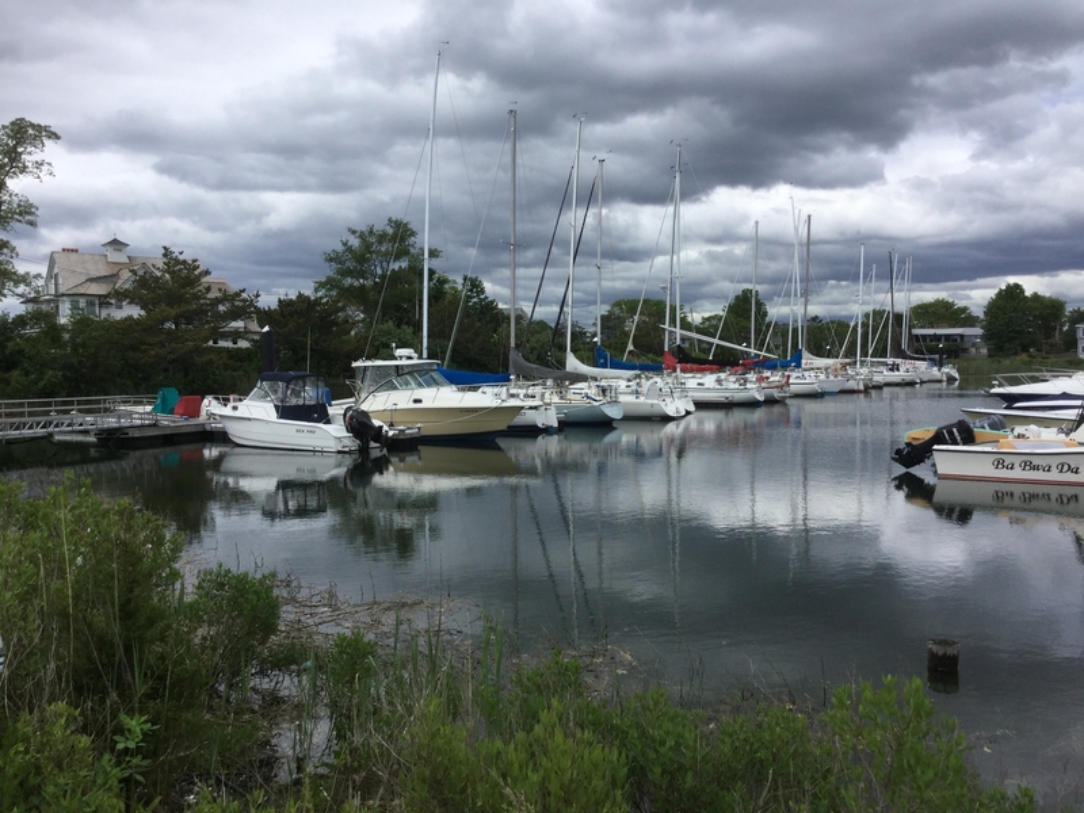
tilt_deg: -7.1
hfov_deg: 58.4
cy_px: 406
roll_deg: -1.8
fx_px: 971
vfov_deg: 45.4
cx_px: 542
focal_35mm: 31
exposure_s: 1/2146
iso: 25
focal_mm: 3.3
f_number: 2.4
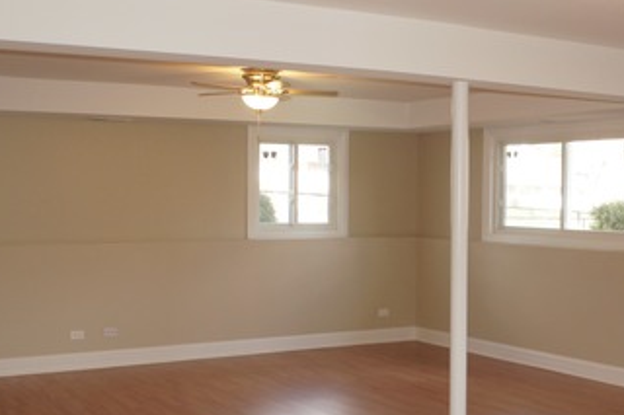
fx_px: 935
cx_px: 447
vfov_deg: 25.0
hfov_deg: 36.3
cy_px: 258
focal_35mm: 54
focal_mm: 18
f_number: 4
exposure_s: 1/60
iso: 250
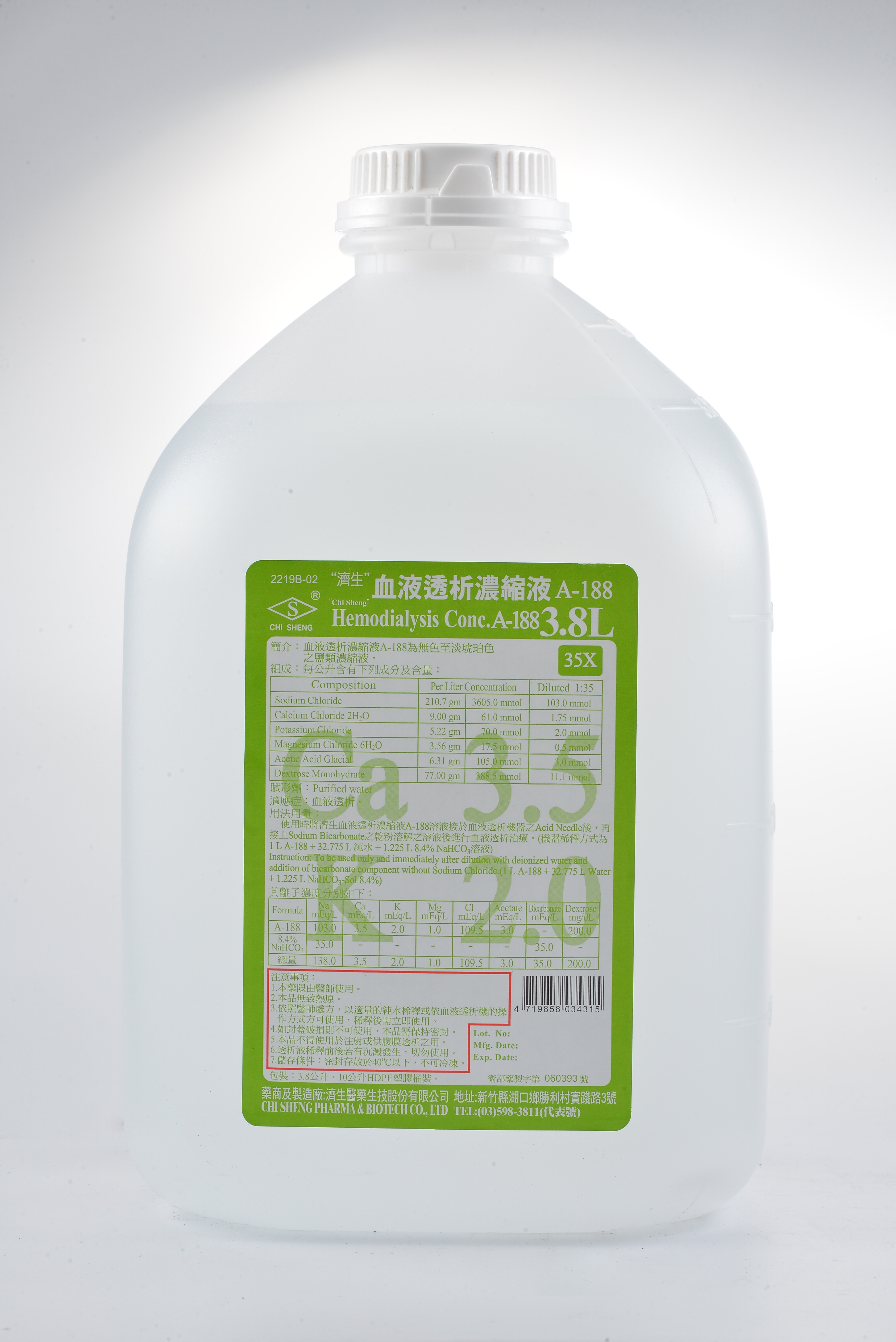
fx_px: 3916
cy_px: 671
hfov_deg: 13.1
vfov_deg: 19.4
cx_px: 448
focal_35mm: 105
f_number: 22
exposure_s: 1/15
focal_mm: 105
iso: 200
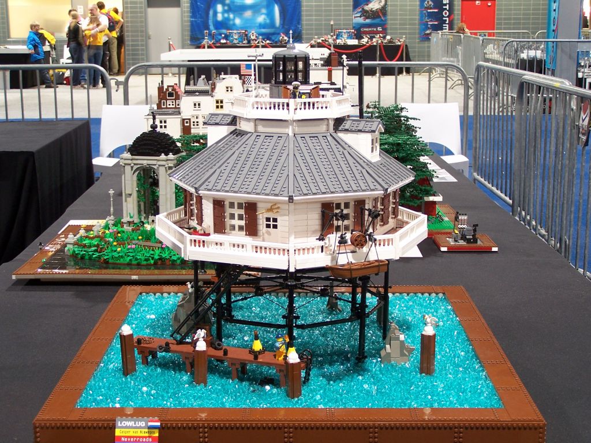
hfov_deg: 32.7
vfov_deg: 24.8
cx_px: 296
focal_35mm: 59
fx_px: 1007
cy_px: 222
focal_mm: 9.8
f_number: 3.1
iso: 80
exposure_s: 1/3
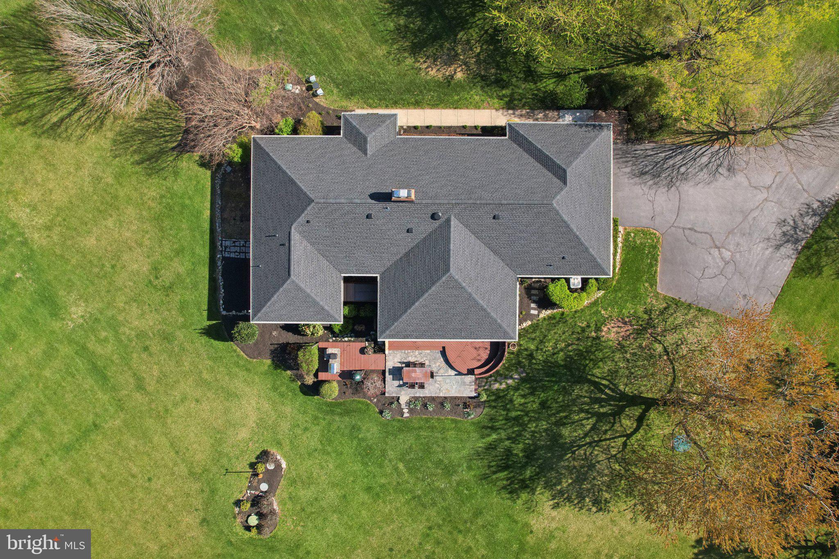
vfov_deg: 57.2
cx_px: 420
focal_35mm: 22
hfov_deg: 78.6
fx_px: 513
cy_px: 280
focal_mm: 8.4
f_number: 2.8
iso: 400
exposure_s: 1/200
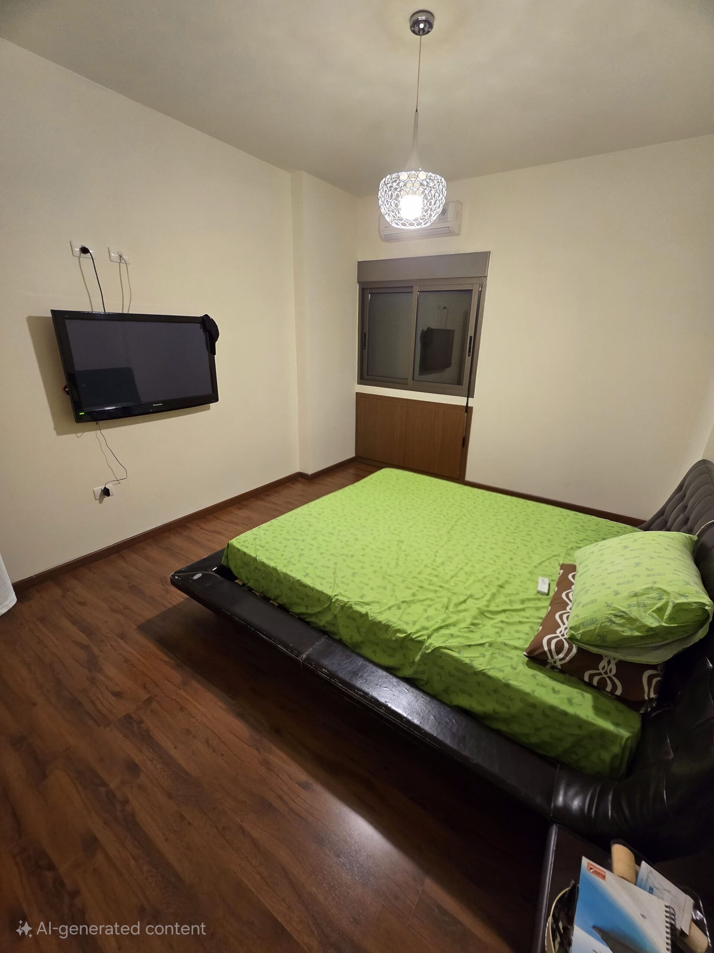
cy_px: 476
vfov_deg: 106.2
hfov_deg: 89.9
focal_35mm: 13
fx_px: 358
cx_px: 357
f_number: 2.2
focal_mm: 2.2
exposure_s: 1/50.3
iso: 250
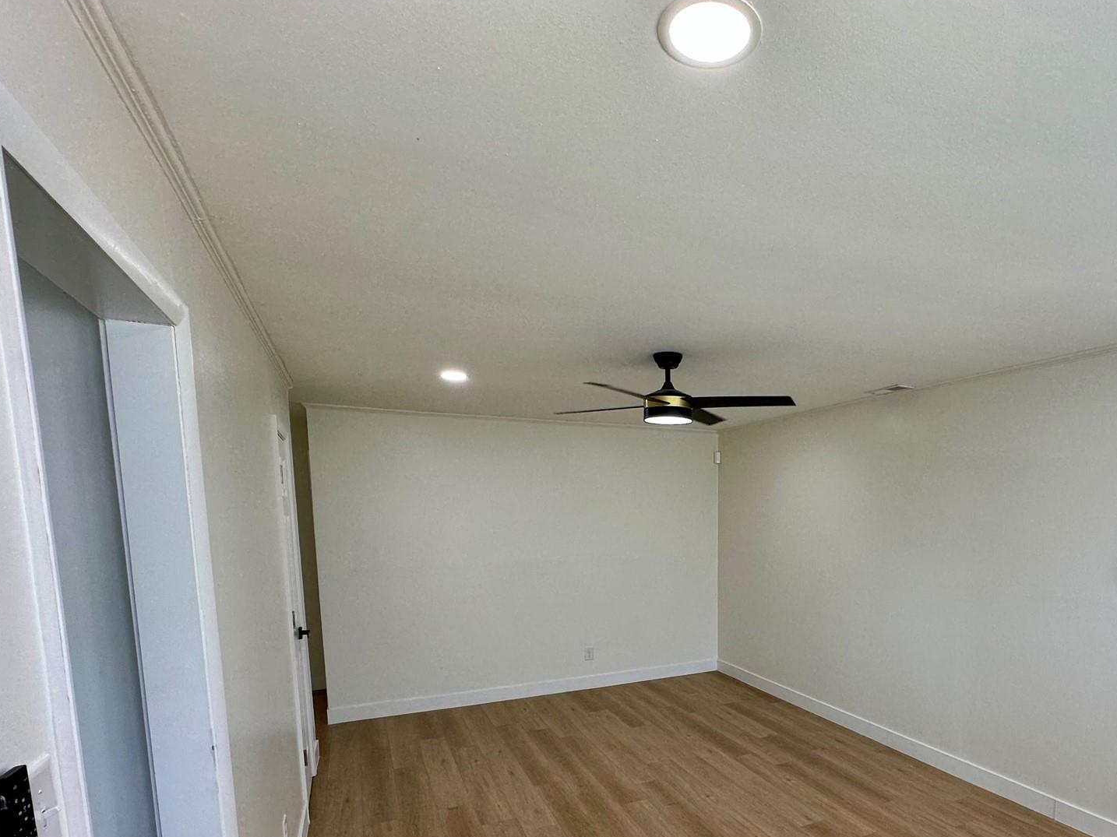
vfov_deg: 63.5
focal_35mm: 20
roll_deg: -0.3
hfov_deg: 79.9
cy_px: 587
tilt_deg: -6.8
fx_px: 645
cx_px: 711
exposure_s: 1/120
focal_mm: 2.22
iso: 100
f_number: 2.2
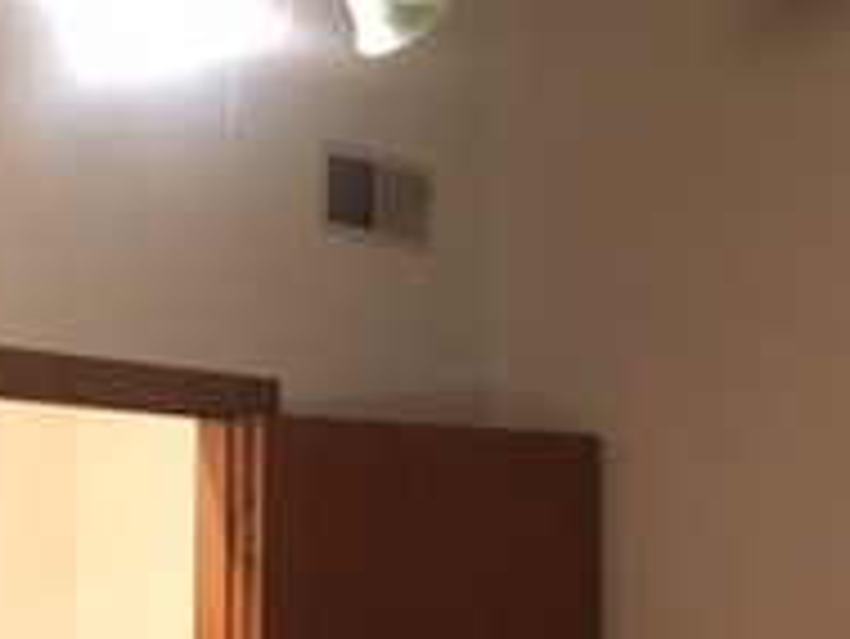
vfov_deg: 14.9
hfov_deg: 20.0
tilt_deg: +1.8
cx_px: 508
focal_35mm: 98
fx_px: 2408
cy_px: 572
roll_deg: -0.1
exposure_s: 1/15
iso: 200
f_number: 2.2
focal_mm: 4.15
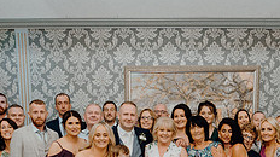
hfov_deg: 33.3
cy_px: 207
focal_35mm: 63
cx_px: 162
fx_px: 467
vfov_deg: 17.8
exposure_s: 1/160
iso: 2500
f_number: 5
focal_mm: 24
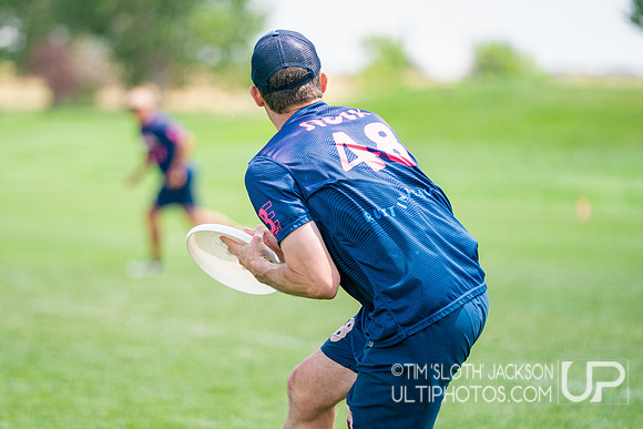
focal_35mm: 251
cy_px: 246
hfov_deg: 8.2
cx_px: 252
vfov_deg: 5.5
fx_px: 4492
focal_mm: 200
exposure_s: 1/5000
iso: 500
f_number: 2.8
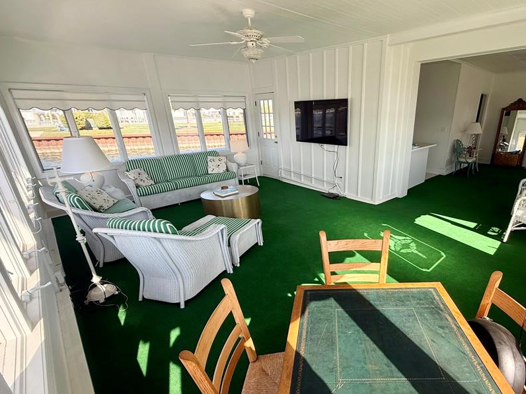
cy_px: 219
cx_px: 328
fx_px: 274
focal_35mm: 18
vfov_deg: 71.4
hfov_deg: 86.1
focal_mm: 2.22
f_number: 2.2
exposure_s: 1/344
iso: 64
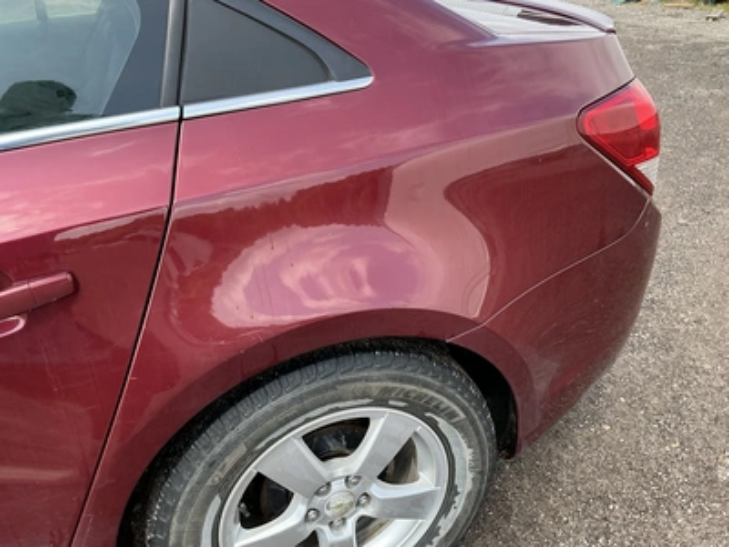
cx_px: 364
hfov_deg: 63.4
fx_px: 590
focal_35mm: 28
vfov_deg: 49.7
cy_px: 274
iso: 25
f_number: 1.8
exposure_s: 1/287
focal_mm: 3
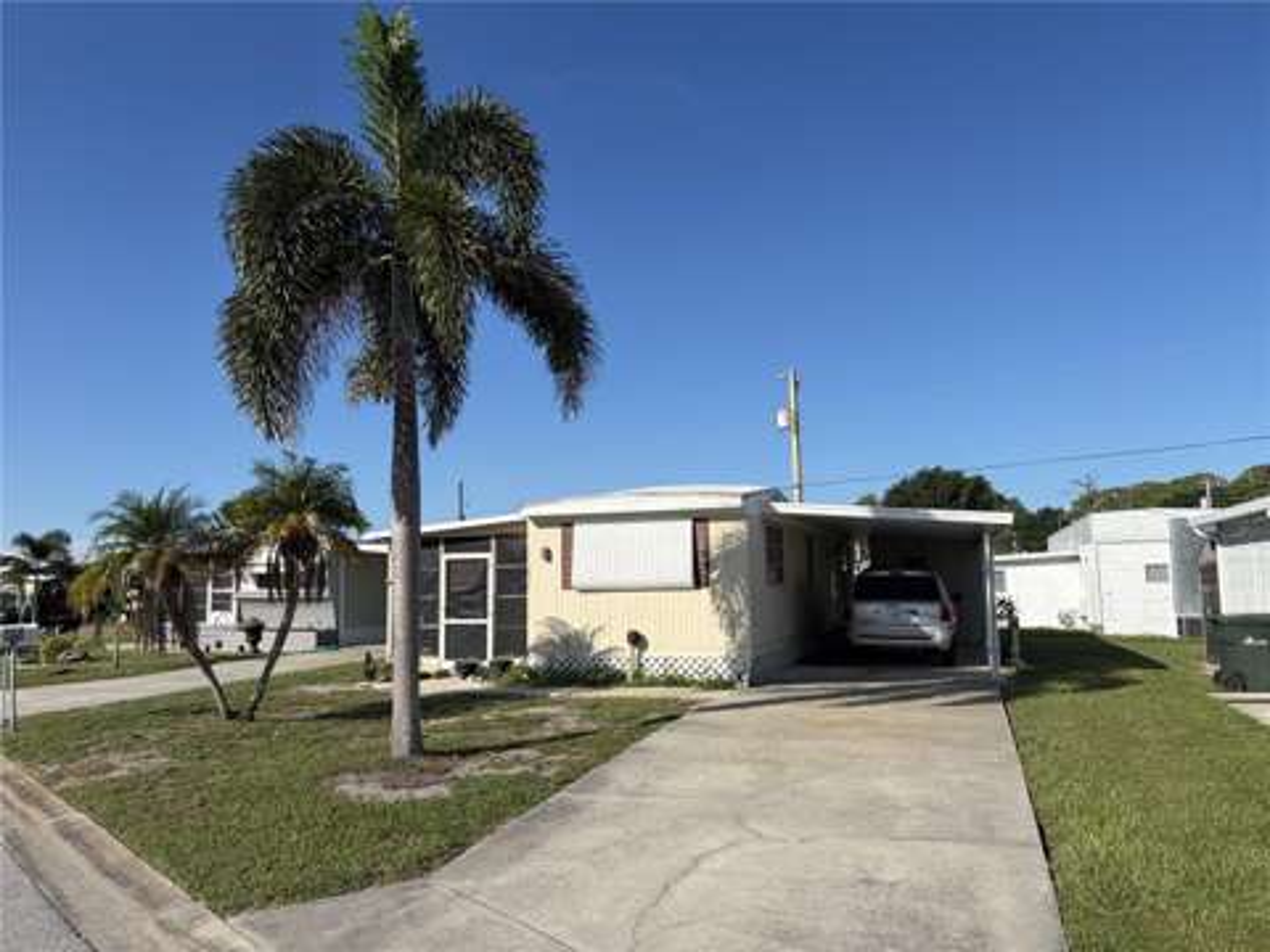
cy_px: 476
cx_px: 635
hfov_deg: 67.3
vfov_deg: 53.1
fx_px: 954
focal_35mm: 26
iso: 50
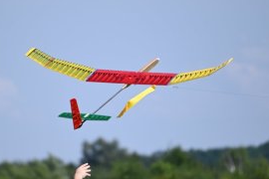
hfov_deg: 2.8
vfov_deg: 1.9
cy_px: 106
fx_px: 5499
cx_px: 115
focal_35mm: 736
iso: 320
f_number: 6.3
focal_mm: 400
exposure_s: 1/2000
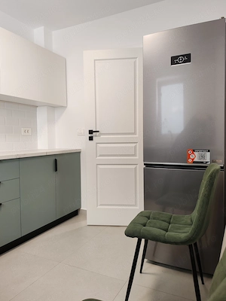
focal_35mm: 27
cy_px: 150
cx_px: 113
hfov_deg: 51.4
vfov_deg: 65.3
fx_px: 235
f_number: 1.9
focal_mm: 6.12
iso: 800
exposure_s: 1/100
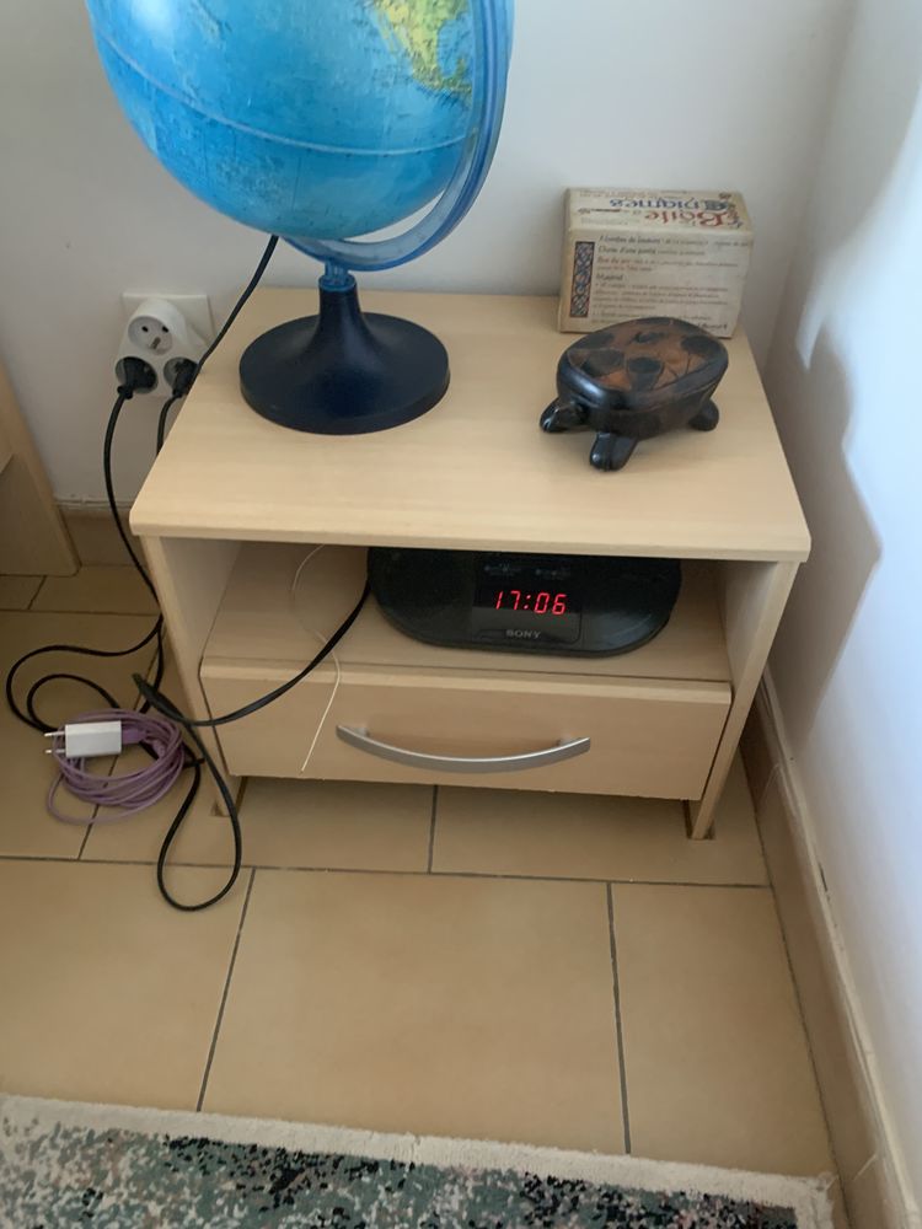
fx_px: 923
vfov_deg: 67.3
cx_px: 461
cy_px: 614
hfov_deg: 53.1
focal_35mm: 26
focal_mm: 4.25
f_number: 1.8
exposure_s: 1/41
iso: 400
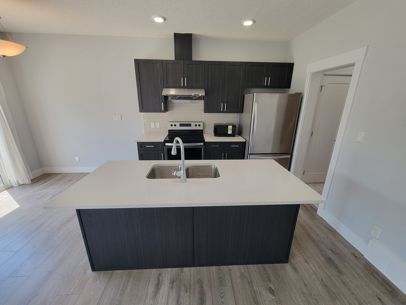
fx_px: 152
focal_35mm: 13
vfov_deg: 89.9
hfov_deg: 106.2
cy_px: 152
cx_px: 203
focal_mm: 2.2
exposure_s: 1/120
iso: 80
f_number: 2.2
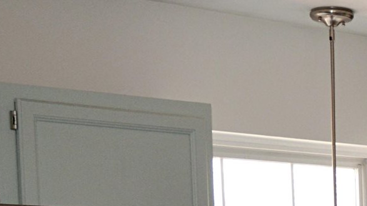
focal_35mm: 148
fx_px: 1440
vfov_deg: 7.5
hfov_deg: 13.1
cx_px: 673
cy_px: 559
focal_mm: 18
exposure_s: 1/100
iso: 400
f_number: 3.5
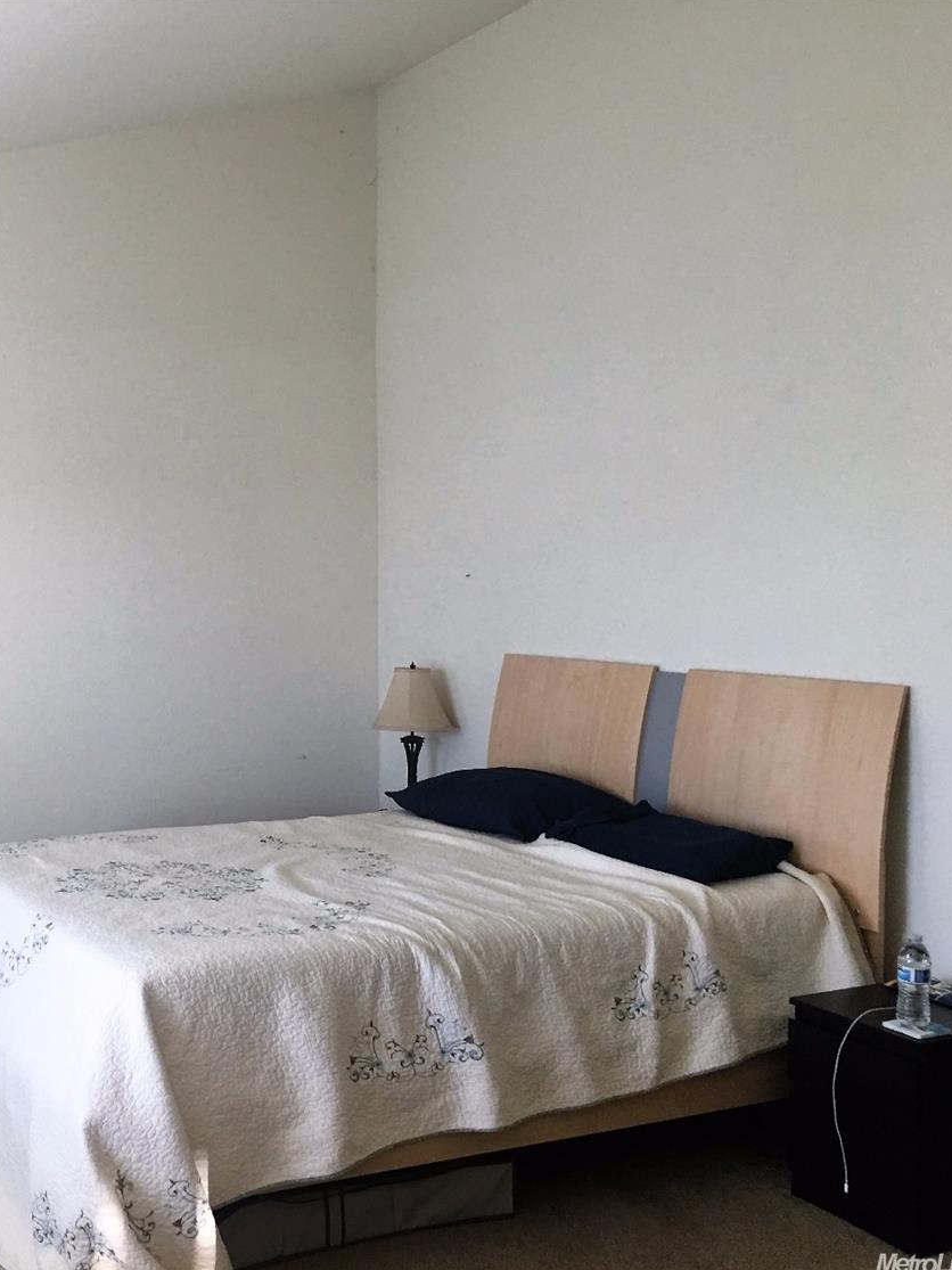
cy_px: 636
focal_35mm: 39
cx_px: 136
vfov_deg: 47.9
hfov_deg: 35.1
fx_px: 1430
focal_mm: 4.15
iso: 40
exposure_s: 1/30
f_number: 2.2
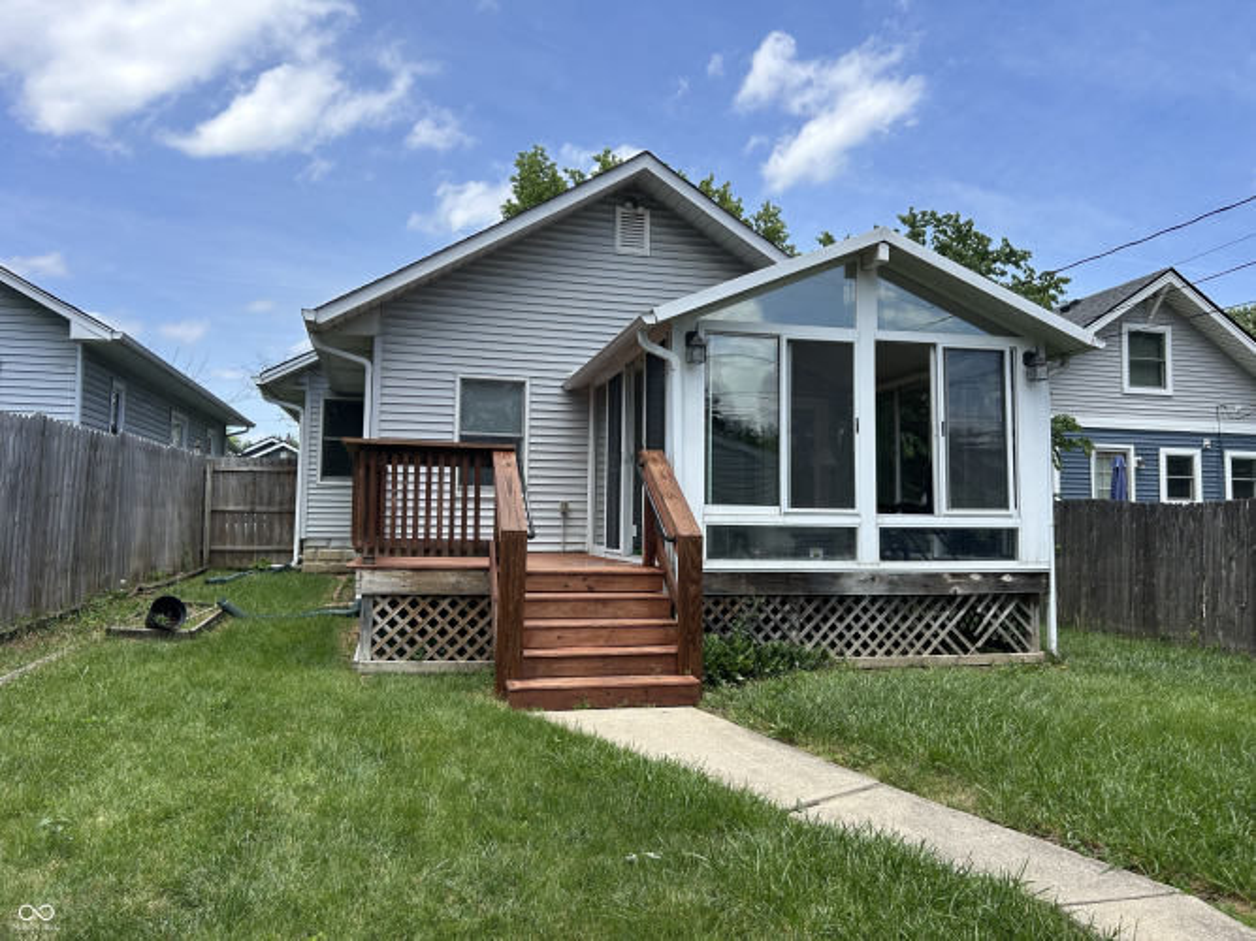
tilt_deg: +4.1
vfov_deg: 53.0
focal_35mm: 26
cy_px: 470
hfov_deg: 67.3
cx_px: 628
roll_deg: -0.1
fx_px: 943
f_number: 1.5
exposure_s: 1/2632
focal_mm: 5.7
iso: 50
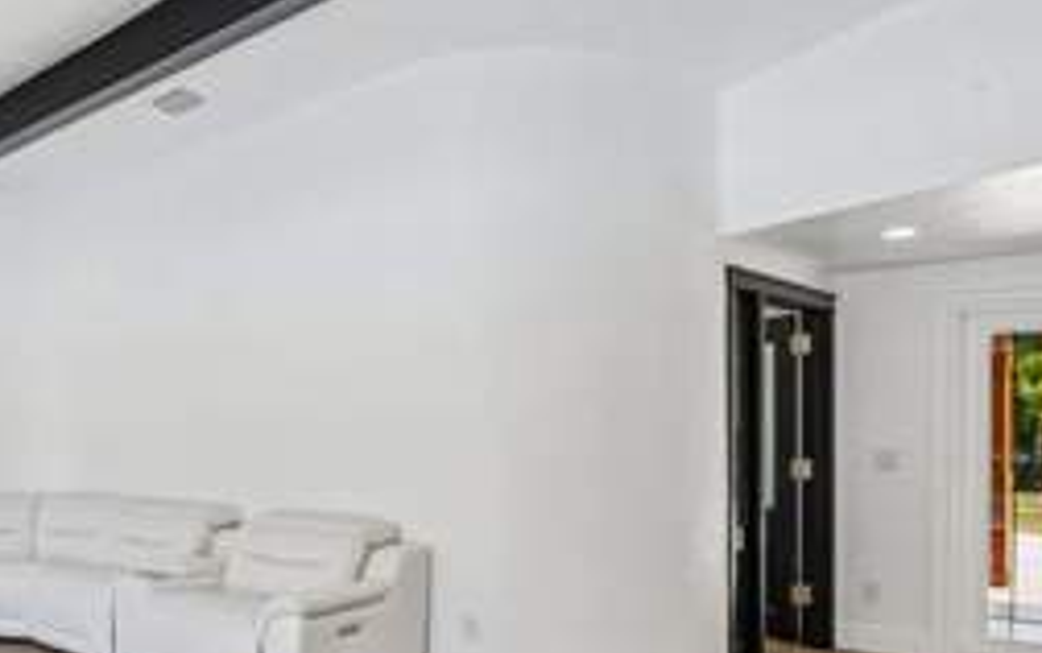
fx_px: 881
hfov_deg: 54.1
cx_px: 120
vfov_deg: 40.0
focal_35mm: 31
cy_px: 453
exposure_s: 1/80
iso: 400
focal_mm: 16
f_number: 8
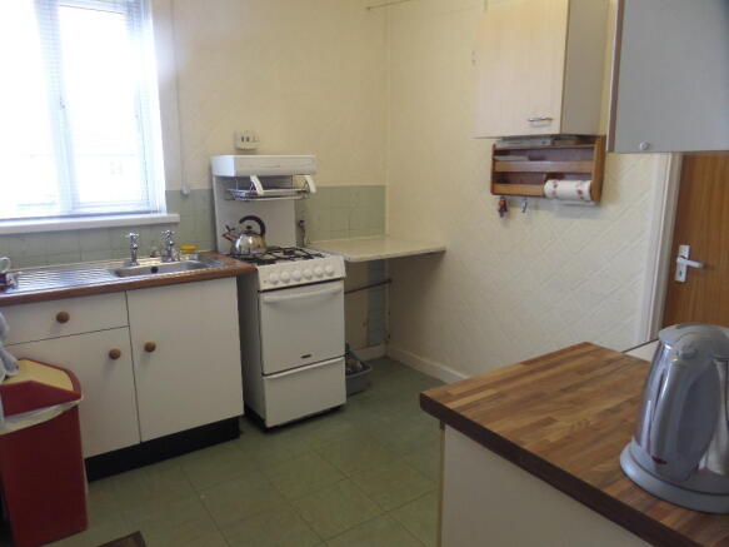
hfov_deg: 71.6
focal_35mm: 24
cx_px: 364
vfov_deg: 56.8
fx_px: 505
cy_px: 274
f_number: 3.2
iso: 240
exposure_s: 1/30
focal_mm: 4
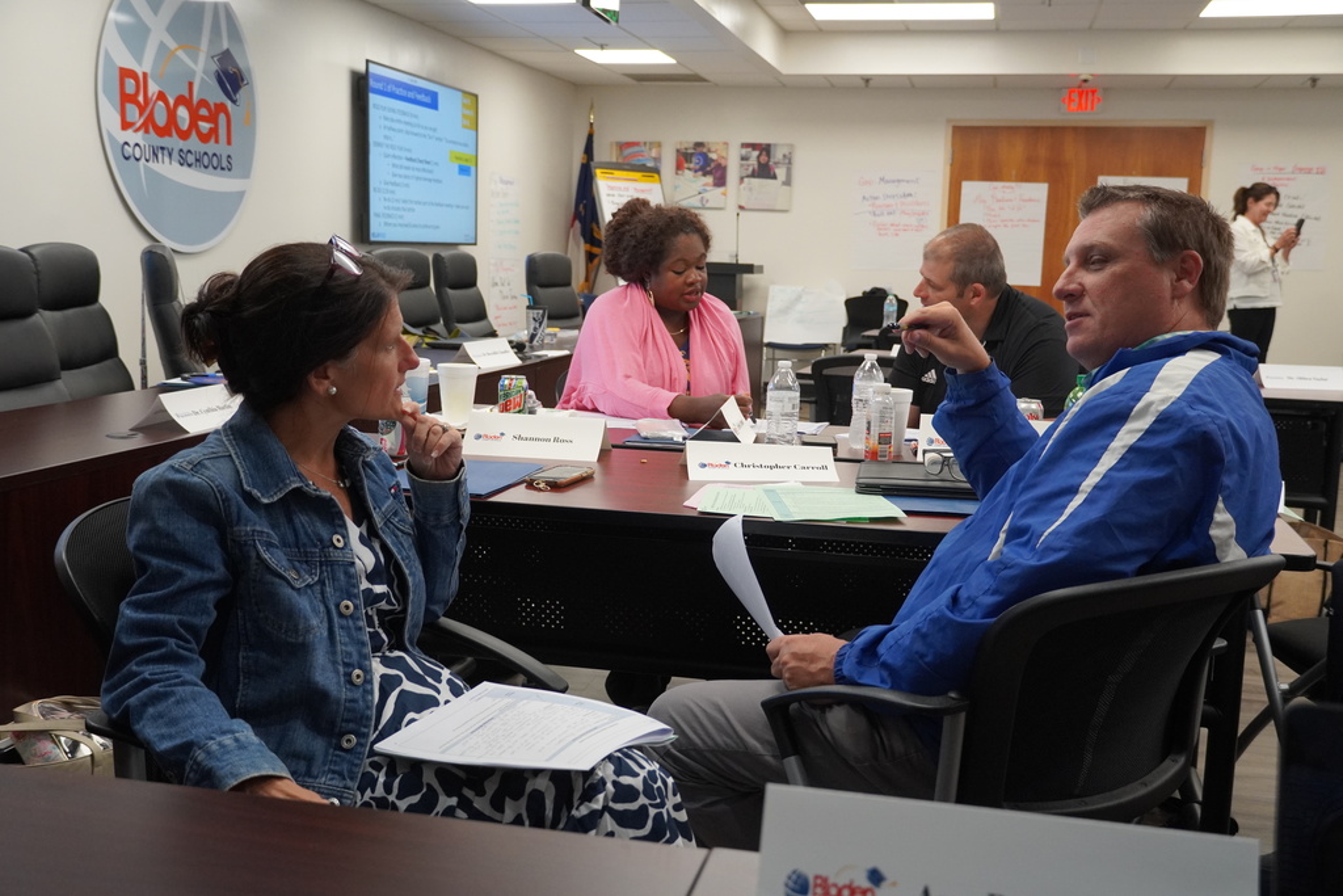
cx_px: 672
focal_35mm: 39
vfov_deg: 34.2
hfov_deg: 49.5
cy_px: 448
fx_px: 1455
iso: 1600
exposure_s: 1/160
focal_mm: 26
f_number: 4
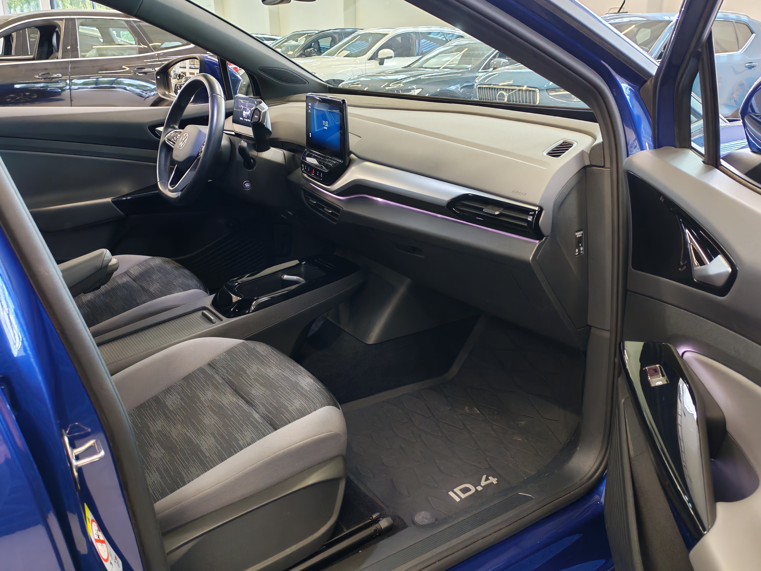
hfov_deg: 58.4
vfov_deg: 45.4
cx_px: 380
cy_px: 286
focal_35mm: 31
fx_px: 682
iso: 500
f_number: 1.9
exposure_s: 1/100
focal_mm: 6.12
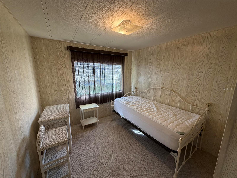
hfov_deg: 102.1
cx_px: 118
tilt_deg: -10.8
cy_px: 89
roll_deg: -0.5
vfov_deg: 85.7
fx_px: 96
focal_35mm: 14
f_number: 2.2
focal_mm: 2.22
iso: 200
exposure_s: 1/60
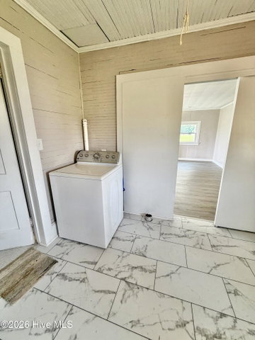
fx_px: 138
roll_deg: +0.7
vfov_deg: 102.1
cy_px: 170
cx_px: 128
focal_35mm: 14
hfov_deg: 85.7
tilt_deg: -14.6
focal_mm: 2.22
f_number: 2.2
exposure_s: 1/60
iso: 160
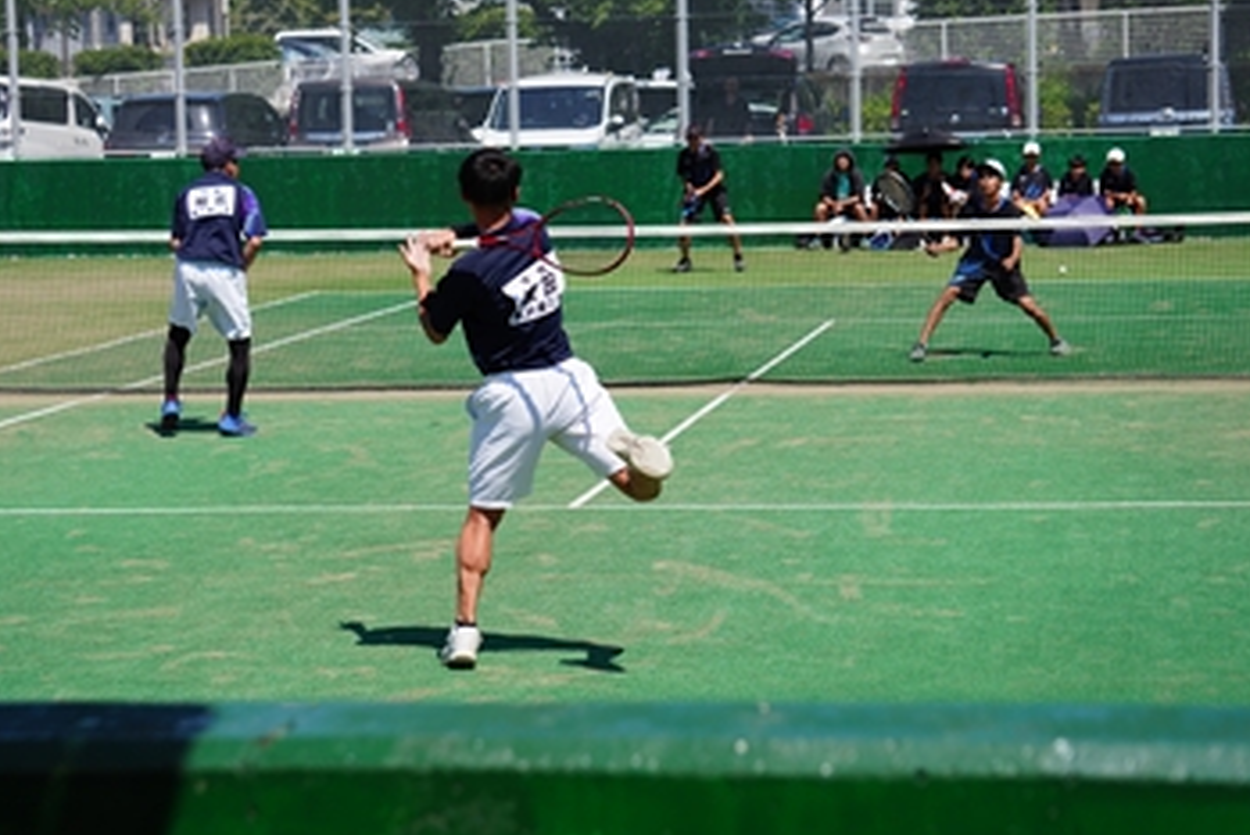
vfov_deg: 13.3
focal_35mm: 103
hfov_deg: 19.8
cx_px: 569
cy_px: 362
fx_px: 3578
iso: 100
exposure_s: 1/800
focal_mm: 60
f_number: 5.6
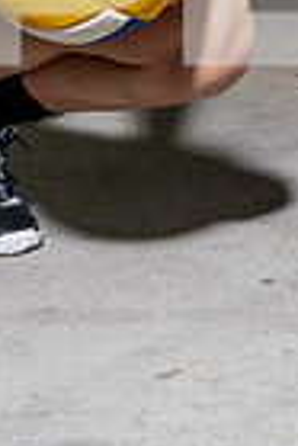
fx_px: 1722
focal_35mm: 139
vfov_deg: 13.7
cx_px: -70
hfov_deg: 9.7
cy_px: -257
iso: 100
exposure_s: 1/125
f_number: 8
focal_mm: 43
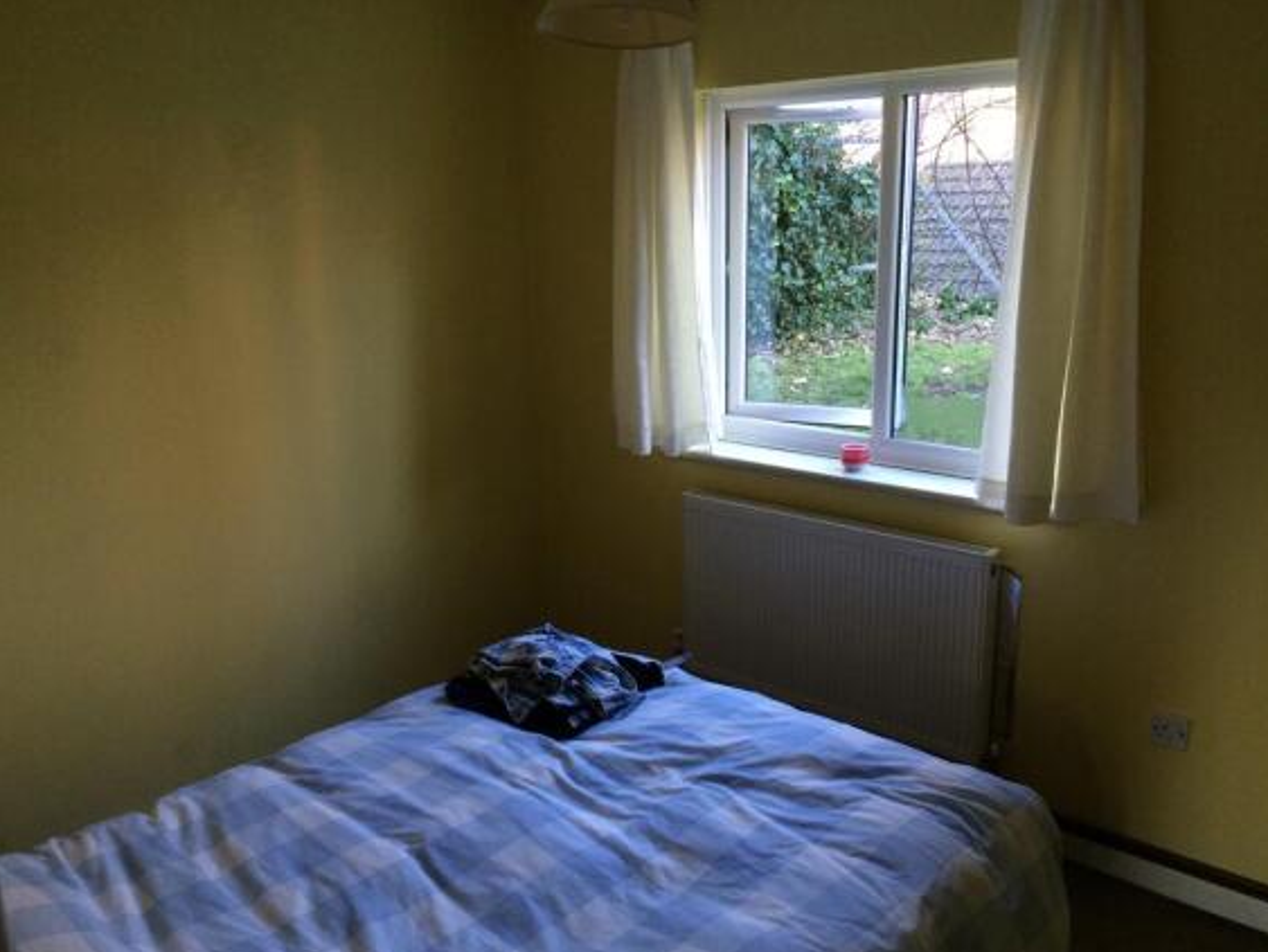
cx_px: 618
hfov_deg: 59.9
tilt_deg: -15.9
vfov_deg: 46.8
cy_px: 487
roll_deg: +3.5
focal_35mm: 30
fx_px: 1100
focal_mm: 4.15
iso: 64
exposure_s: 1/30
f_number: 2.2
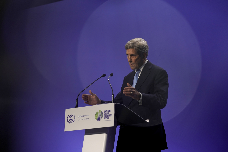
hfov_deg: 15.2
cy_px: 76
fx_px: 855
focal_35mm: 135
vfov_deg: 10.2
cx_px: 114
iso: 400
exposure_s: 1/160
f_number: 1.8
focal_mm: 135
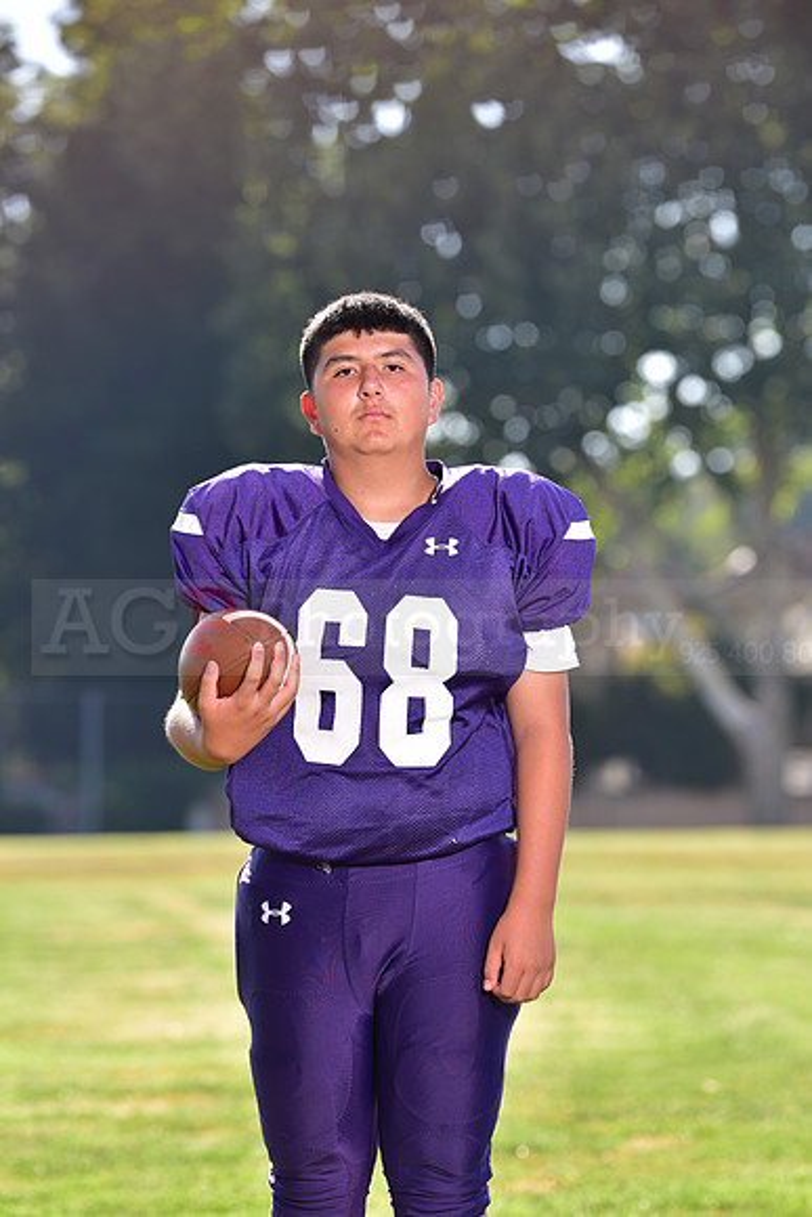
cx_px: 406
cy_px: 608
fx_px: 6762
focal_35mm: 200
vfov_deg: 10.3
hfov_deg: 6.9
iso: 100
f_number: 5
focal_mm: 200
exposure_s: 1/250
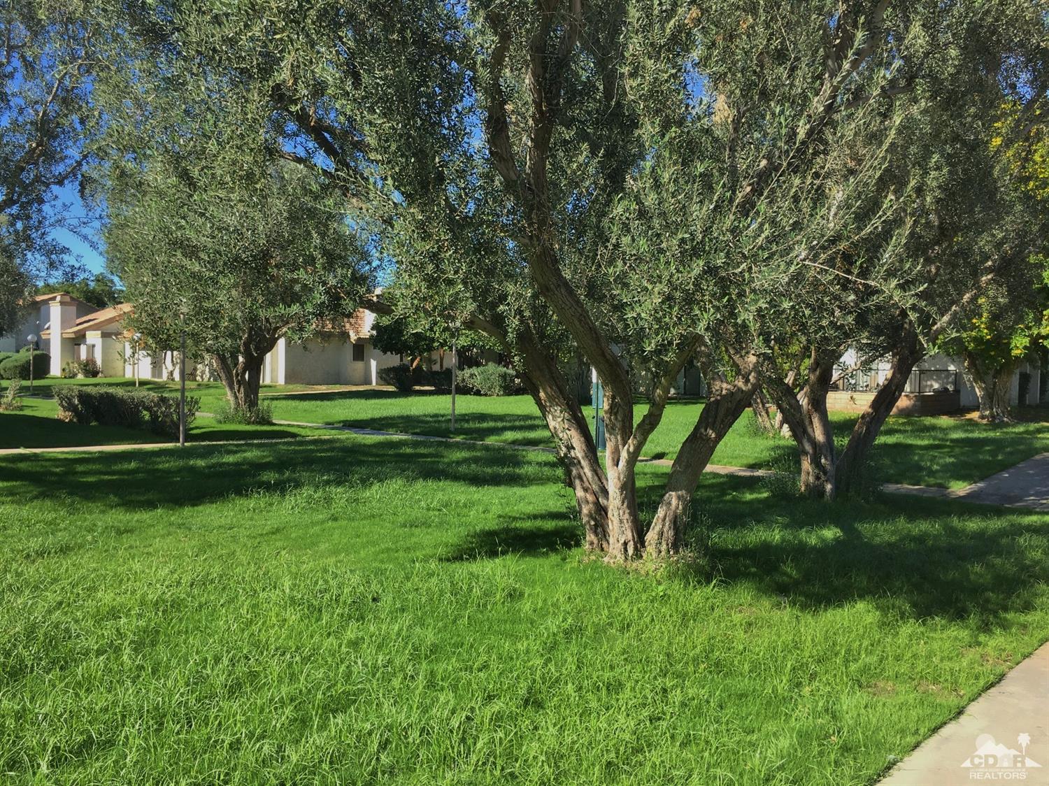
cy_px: 393
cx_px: 524
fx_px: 879
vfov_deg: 48.2
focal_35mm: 29
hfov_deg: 61.7
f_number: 2.2
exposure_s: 1/587
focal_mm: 4.15
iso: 25
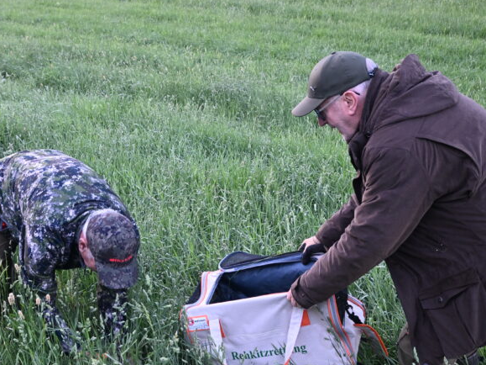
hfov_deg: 36.6
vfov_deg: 27.8
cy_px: 229
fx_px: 734
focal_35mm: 52
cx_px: 204
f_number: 3.8
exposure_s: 1/100
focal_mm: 20.5
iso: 400
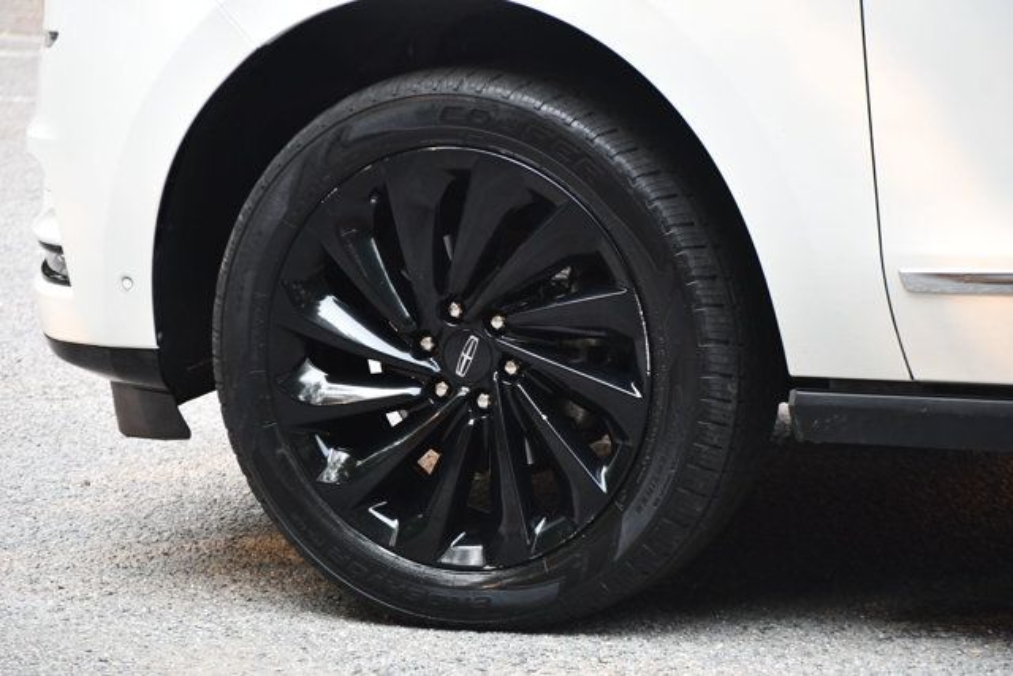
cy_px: 338
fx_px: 4897
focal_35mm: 174
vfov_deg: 7.9
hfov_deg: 11.8
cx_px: 506
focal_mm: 116
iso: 800
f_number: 4.8
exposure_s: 1/200
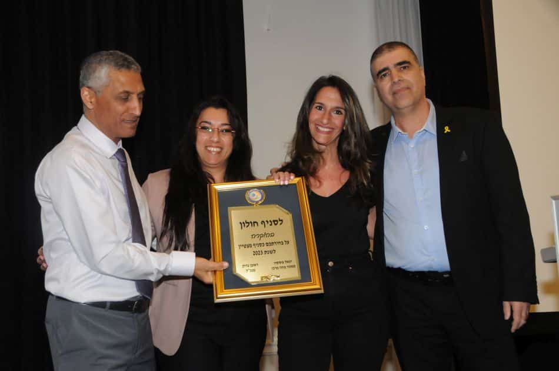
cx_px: 280
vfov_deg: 36.8
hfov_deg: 53.2
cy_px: 186
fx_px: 558
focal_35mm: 36
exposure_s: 1/80
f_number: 6.3
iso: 1600
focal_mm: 24
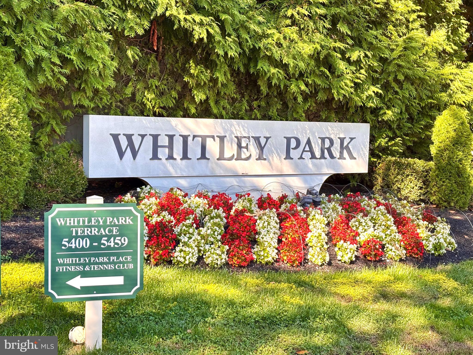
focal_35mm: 52
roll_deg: -1.1
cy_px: 178
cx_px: 236
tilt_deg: -2.7
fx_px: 711
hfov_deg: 36.8
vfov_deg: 28.0
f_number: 1.6
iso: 25
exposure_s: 1/154
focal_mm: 5.96
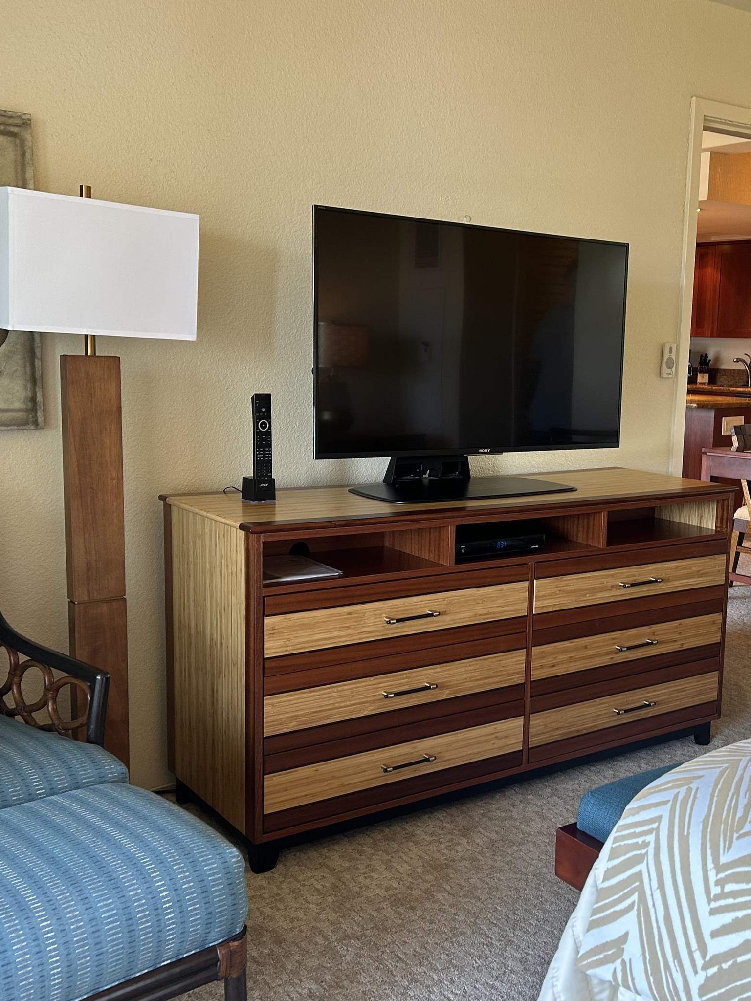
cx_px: 529
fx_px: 1128
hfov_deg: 36.3
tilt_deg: -8.9
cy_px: 529
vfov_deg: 47.8
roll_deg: -2.0
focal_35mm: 39
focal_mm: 5.7
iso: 80
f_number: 1.5
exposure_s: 1/60
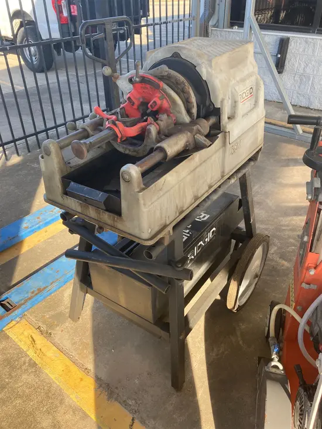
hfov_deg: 49.8
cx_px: 161
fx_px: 347
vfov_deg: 63.4
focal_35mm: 28
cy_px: 214
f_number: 1.8
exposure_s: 1/226
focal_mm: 3.99
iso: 20
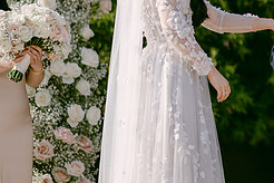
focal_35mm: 248
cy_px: 23
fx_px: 1887
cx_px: 302
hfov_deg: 8.2
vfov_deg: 5.5
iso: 100
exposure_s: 1/5000
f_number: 1.4
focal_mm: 105
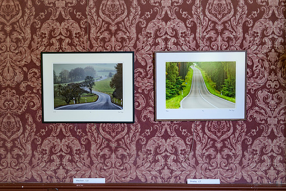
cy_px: 95
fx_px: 380
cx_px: 127
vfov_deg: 28.2
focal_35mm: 48
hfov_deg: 41.2
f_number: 2.8
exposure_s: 1/100
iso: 450
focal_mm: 42
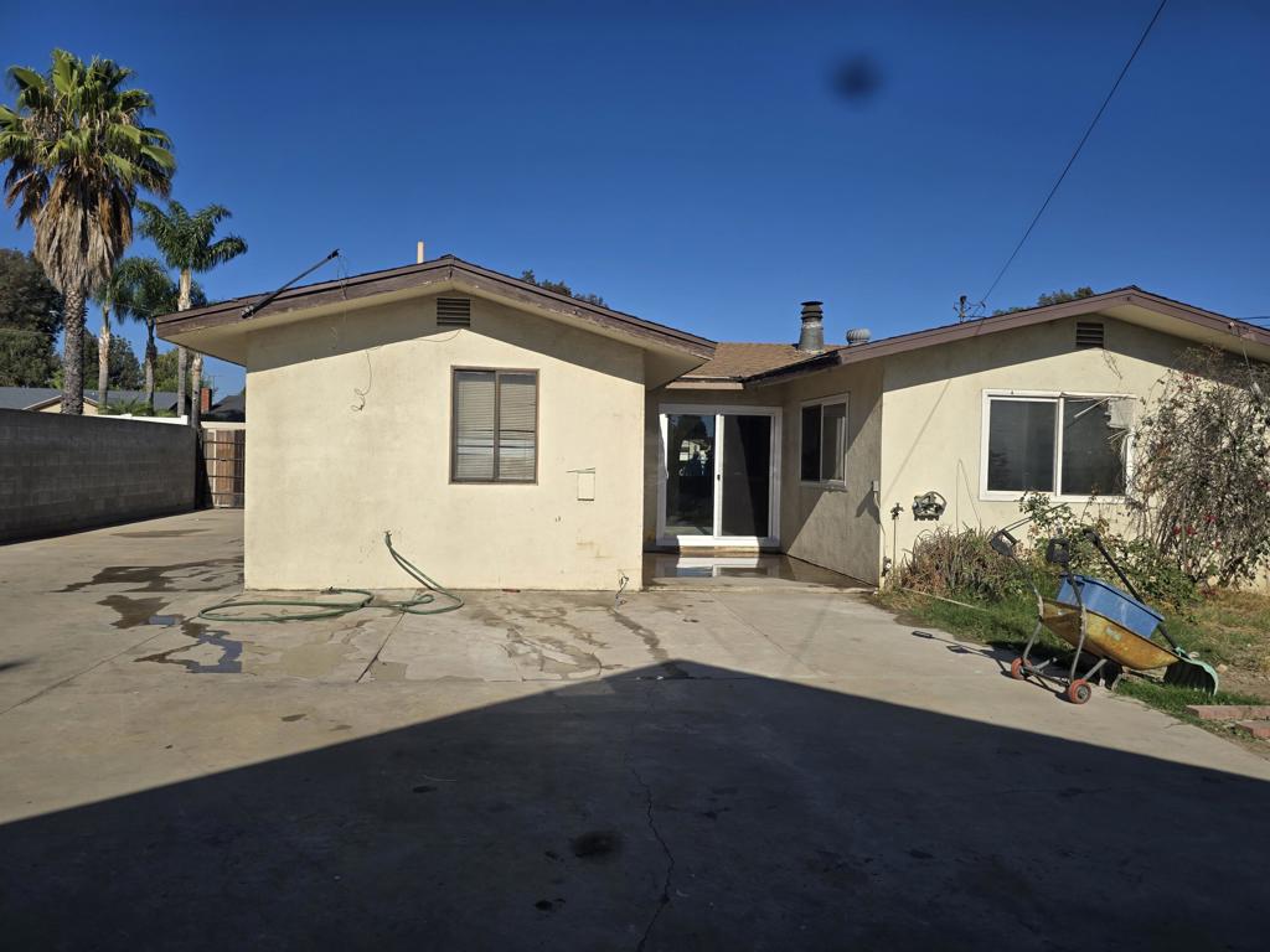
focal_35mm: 23
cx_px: 635
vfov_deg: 58.9
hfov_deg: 73.9
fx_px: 844
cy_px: 476
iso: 12
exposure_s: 1/1505
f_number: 1.7
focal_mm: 6.3
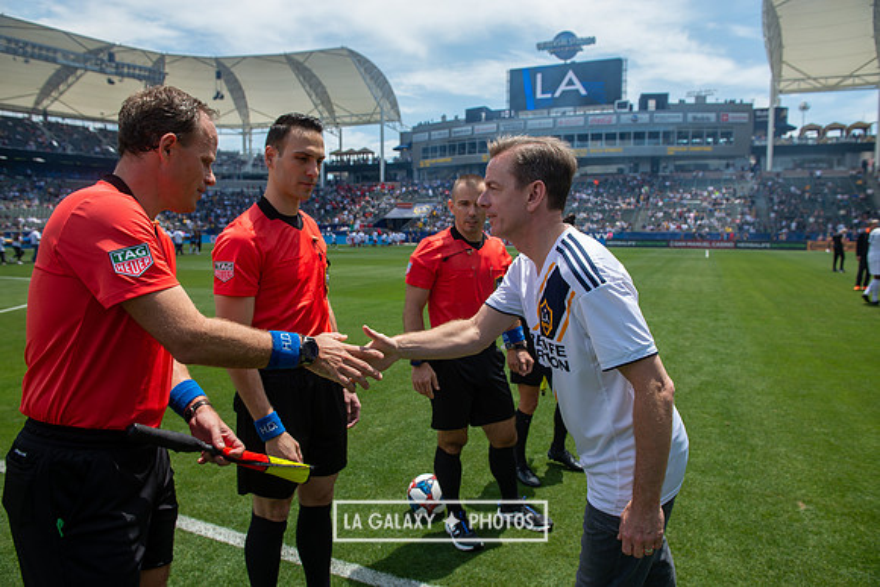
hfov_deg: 73.7
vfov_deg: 53.2
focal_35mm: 24
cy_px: 294
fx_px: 587
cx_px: 440
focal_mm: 24
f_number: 5.6
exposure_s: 1/800
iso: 200
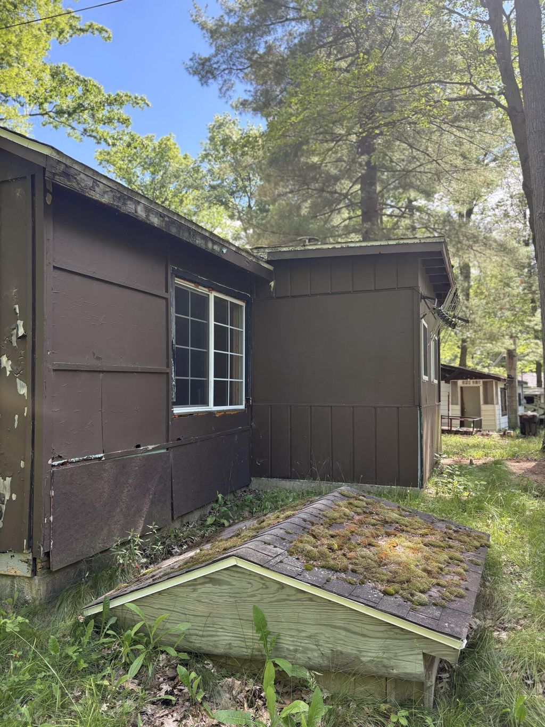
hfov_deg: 53.1
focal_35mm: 26
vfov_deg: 67.3
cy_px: 364
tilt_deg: +3.3
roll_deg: +1.7
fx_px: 546
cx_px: 272
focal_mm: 5.96
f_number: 1.6
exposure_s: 1/369
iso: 64
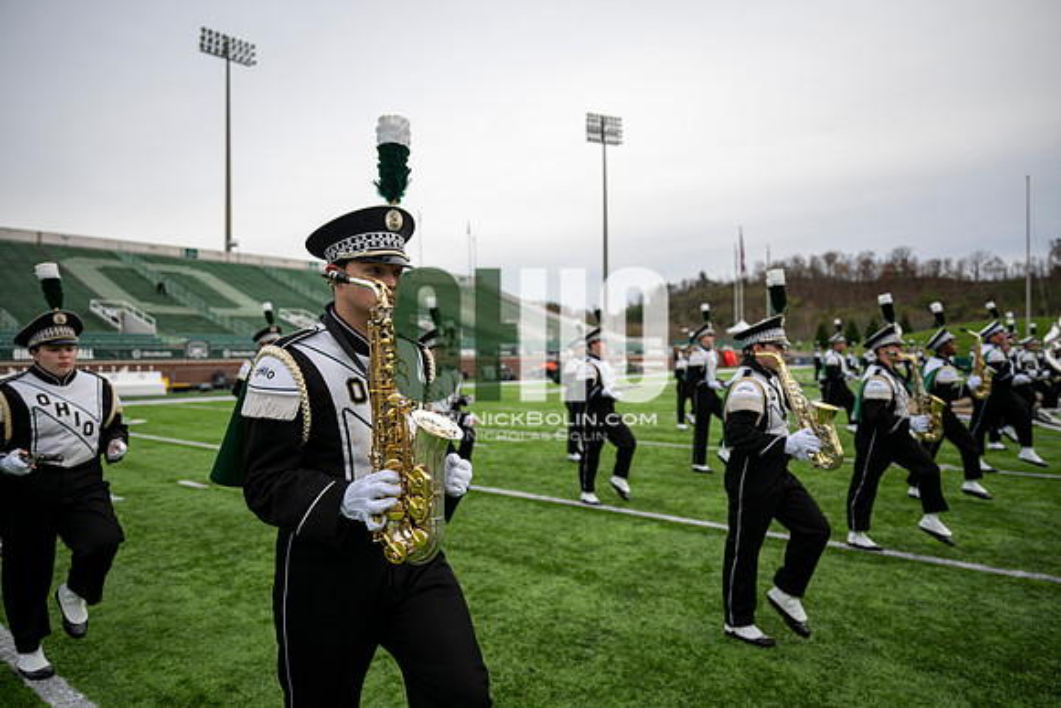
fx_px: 707
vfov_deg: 53.2
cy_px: 354
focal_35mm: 24
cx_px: 530
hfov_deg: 73.7
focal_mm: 24
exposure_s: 1/500
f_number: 2.8
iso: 200
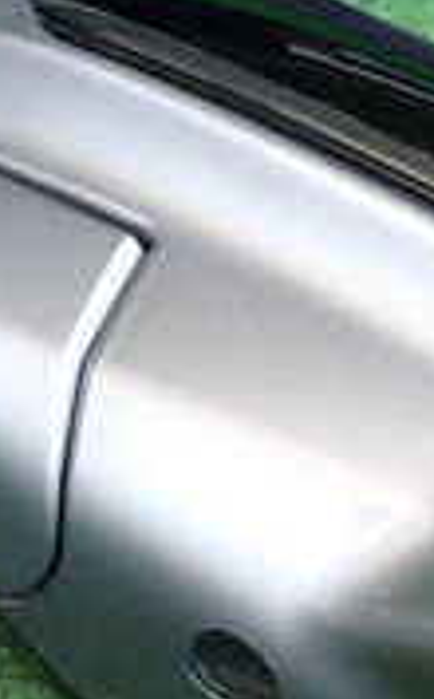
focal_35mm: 90
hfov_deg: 14.3
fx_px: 1710
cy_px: 367
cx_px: 59
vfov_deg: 23.1
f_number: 2
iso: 200
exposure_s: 1/60
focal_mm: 4.5
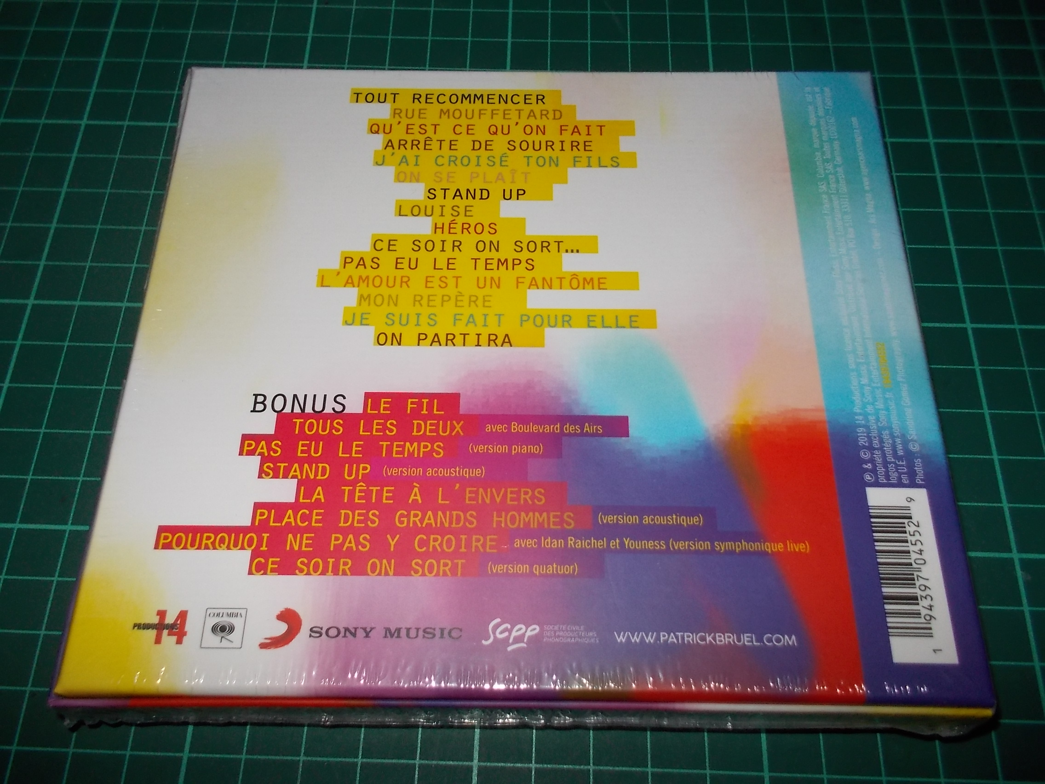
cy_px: 392
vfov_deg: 48.2
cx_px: 522
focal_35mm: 29
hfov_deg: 61.7
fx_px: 875
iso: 200
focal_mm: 4.1
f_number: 3.3
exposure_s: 1/30
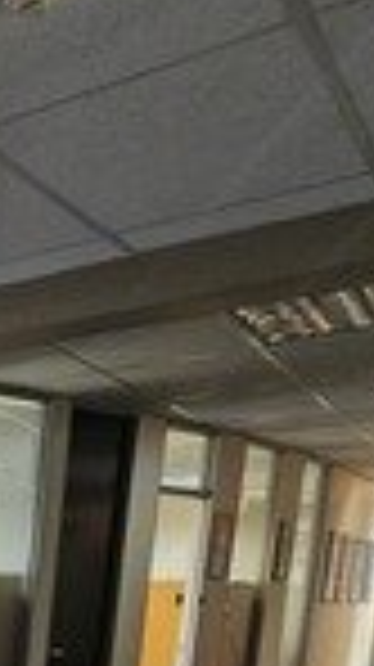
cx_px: -703
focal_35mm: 48
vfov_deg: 36.9
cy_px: 713
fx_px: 848
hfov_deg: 12.1
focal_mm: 2.2
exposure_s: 1/50
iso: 160
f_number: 2.2
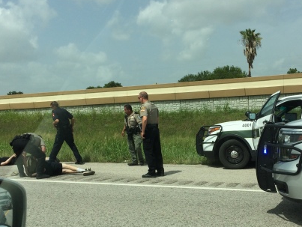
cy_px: 160
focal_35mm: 46
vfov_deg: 31.2
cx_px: 189
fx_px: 402
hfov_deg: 40.9
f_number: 2.2
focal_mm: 4.15
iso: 32
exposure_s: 1/2564
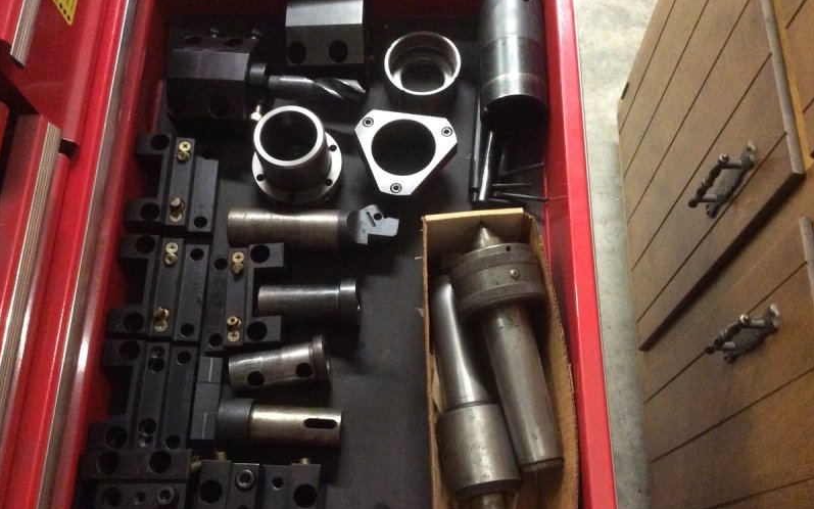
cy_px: 287
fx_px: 754
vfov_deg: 37.2
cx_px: 406
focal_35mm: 34
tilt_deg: -68.5
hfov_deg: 56.7
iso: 500
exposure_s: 1/15
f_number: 2.4
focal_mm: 3.3
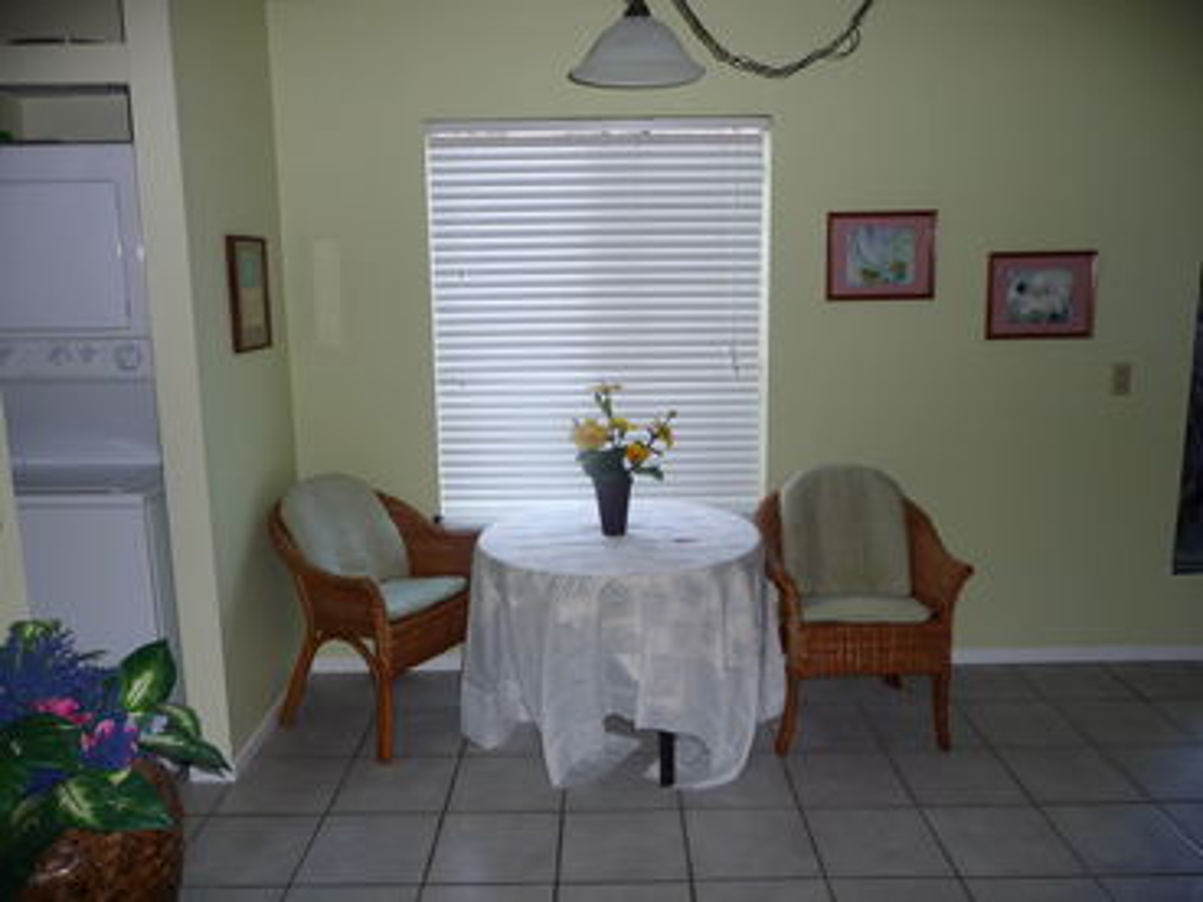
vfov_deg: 49.7
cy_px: 451
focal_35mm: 28
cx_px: 602
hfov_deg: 63.4
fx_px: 973
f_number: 3.3
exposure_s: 1/30
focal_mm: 4.7
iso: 125
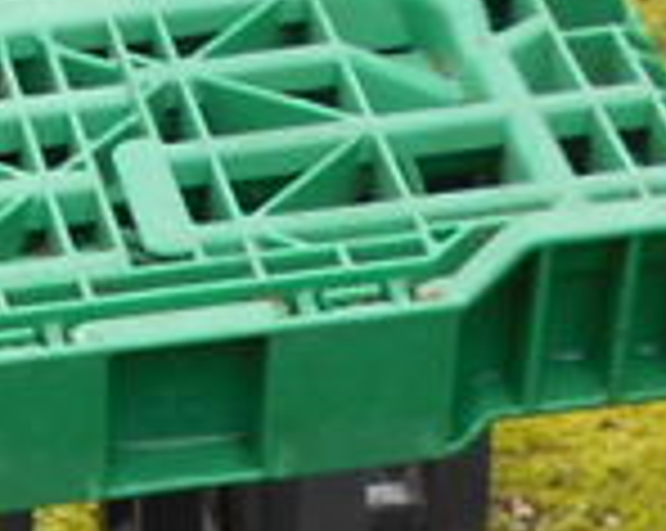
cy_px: 1508
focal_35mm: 172
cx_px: -346
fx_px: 3386
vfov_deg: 7.9
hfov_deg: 10.8
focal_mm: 4.6
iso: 80
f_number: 3.2
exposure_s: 1/80
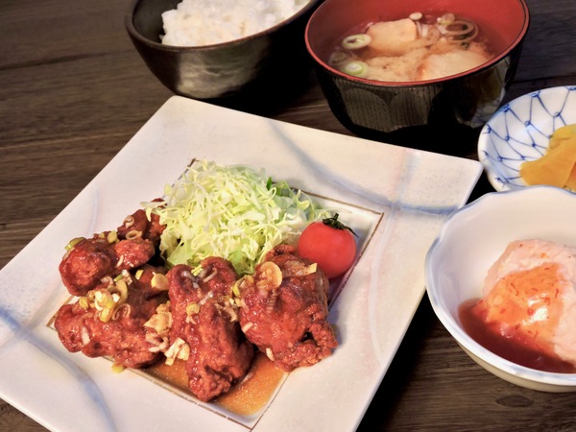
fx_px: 582
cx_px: 288
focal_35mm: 35
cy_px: 216
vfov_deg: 40.7
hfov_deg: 52.6
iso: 360
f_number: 3.8
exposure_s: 1/30
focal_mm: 6.3
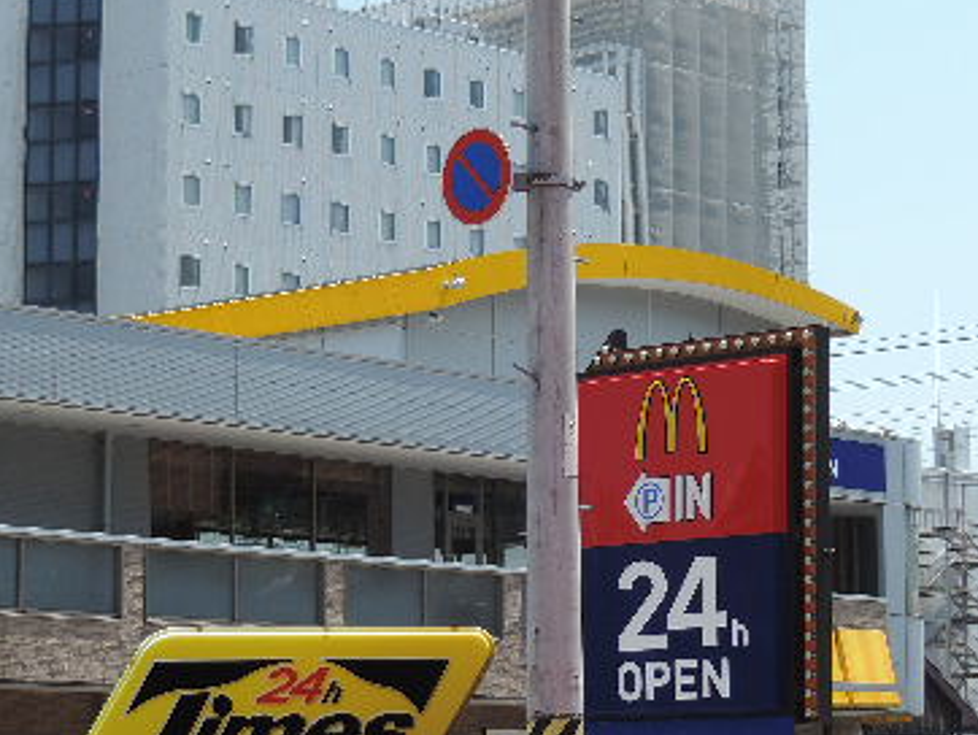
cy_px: 484
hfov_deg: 18.5
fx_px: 2997
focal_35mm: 106
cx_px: 578
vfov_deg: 14.0
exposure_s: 1/400
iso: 80
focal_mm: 12.8
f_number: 4.7
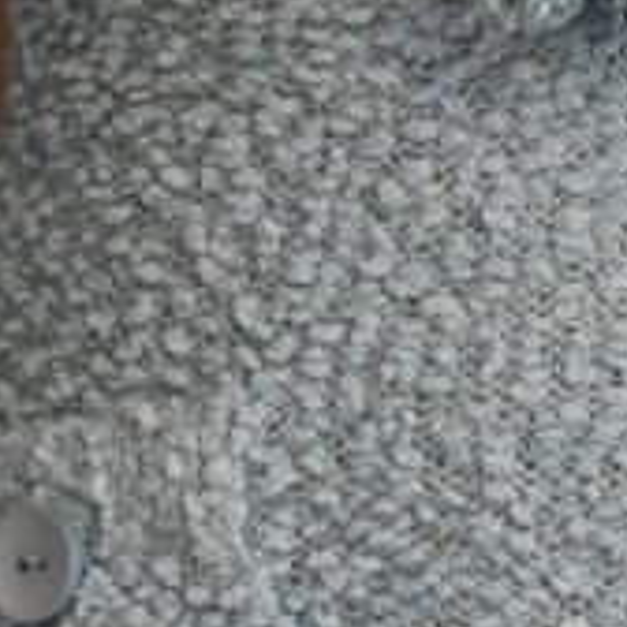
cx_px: 522
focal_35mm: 207
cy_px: 97
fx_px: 4242
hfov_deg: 8.4
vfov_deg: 8.4
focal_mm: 26
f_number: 5.6
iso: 1250
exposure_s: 1/30
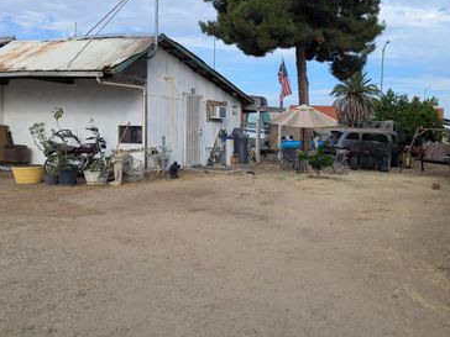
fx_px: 429
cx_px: 307
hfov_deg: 54.0
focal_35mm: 33
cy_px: 156
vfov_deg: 42.9
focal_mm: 6.81
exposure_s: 1/1038
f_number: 1.85
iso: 47
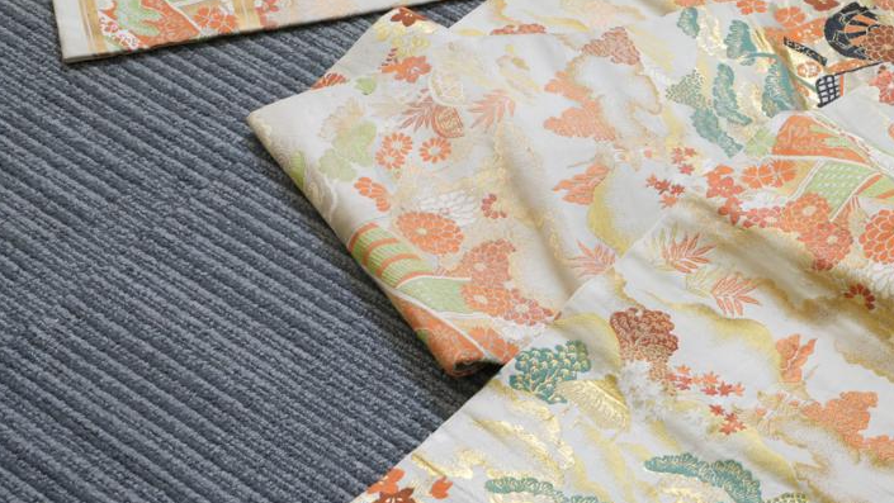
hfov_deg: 22.2
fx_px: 2253
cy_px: 129
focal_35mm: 95
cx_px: 673
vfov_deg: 12.7
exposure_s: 1/30
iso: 2000
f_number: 14
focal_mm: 59
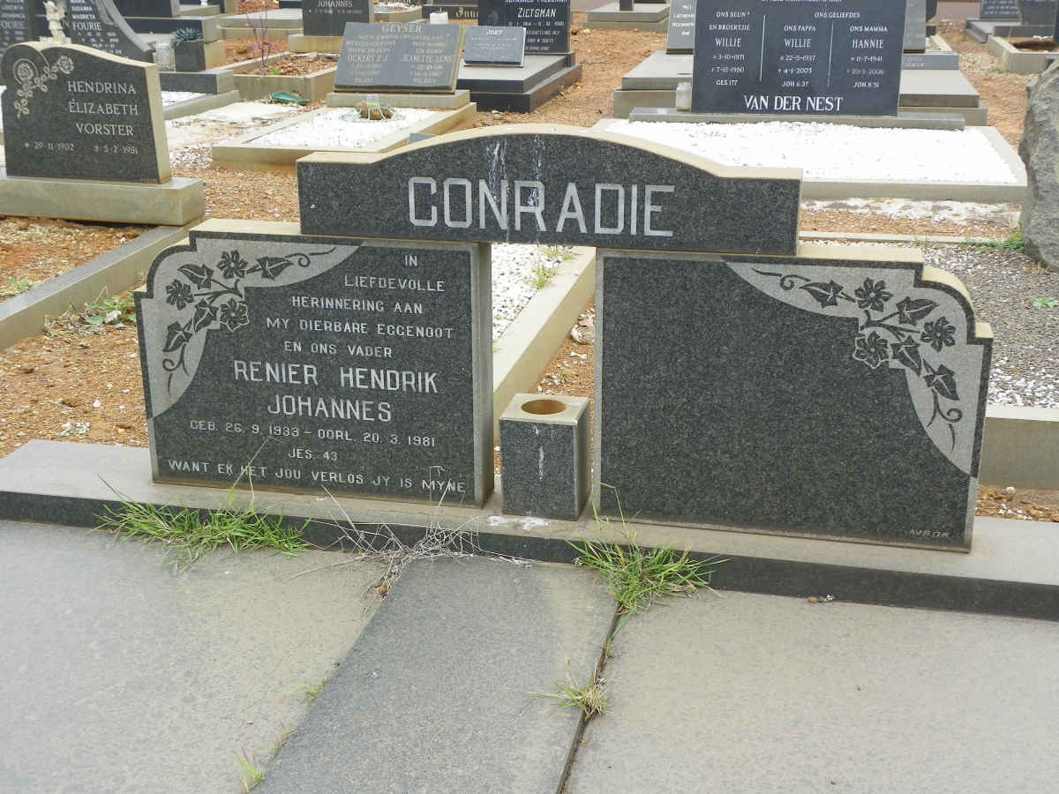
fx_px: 1407
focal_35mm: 46
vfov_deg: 31.5
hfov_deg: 41.2
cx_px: 530
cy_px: 397
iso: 64
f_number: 4.5
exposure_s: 1/100
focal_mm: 8.2
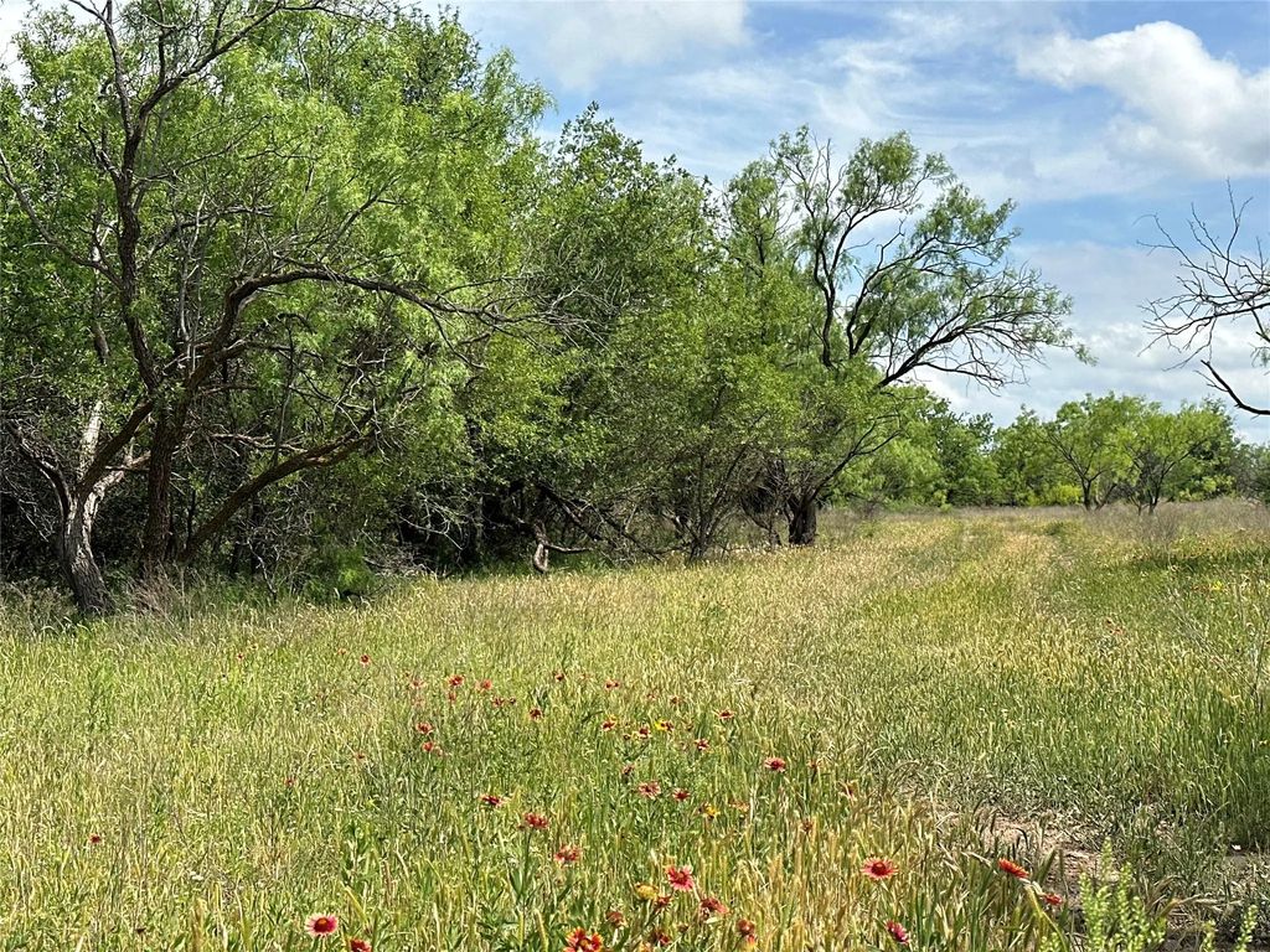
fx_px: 1761
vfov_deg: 30.3
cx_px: 635
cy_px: 476
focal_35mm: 48
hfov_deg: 39.7
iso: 64
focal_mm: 6.86
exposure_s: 1/3155
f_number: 1.78
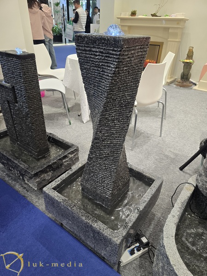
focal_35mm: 23
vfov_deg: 73.9
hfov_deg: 58.9
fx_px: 183
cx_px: 104
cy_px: 138
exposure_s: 1/100
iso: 160
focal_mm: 6.3
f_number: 1.7
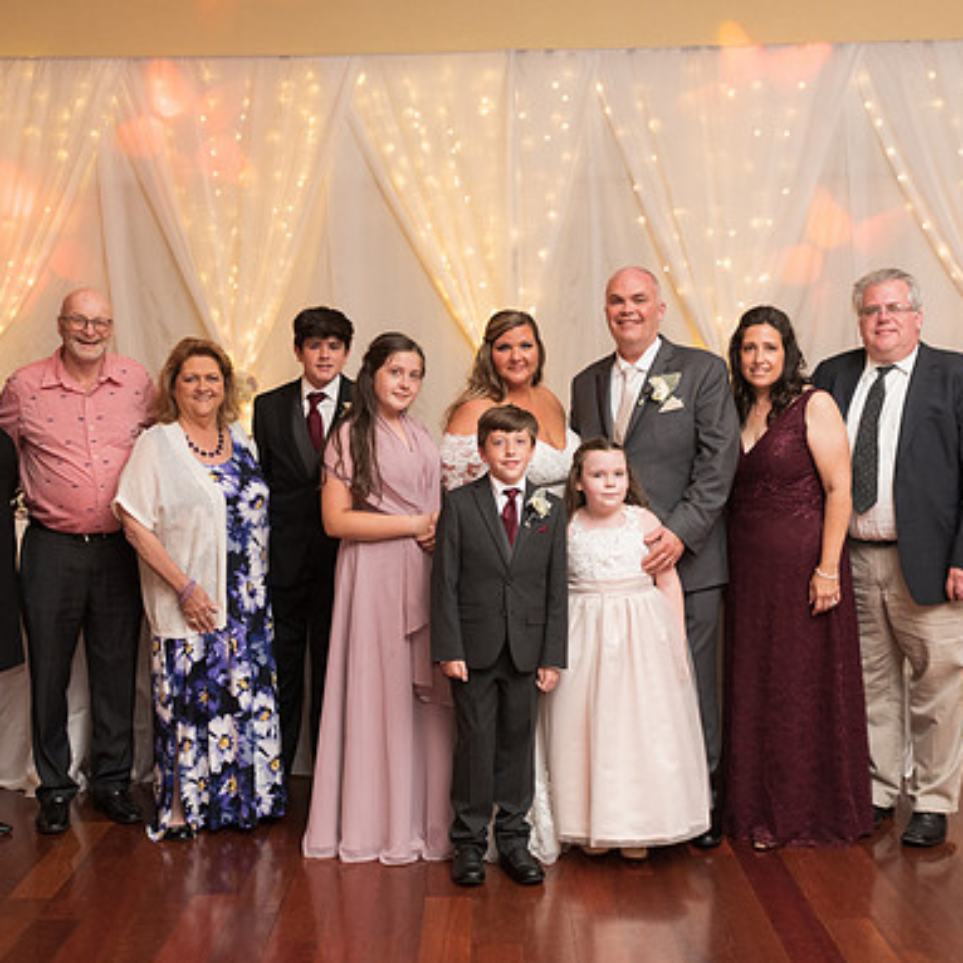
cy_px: 455
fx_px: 1479
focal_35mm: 47
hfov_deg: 36.0
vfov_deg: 36.0
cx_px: 428
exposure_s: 1/125
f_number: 2.8
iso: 640
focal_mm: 32
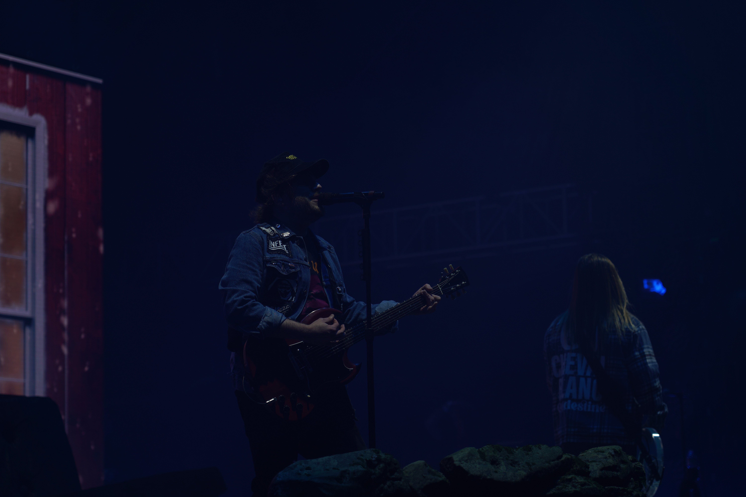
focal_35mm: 105
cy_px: 248
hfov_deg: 19.5
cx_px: 373
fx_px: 2176
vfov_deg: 13.0
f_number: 4.5
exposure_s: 1/160
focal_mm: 105
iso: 100
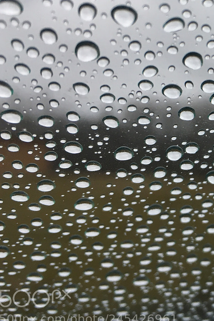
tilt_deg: +5.1
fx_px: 517
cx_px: 284
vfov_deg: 34.3
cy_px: 118
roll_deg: -1.2
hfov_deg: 21.1
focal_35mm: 58
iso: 25
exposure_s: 1/40
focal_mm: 4.15
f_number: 2.2
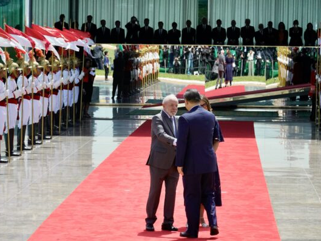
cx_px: 166
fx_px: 2003
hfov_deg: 9.2
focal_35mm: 216
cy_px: 120
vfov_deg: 6.9
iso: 1250
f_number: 10
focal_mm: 132
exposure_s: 1/1250
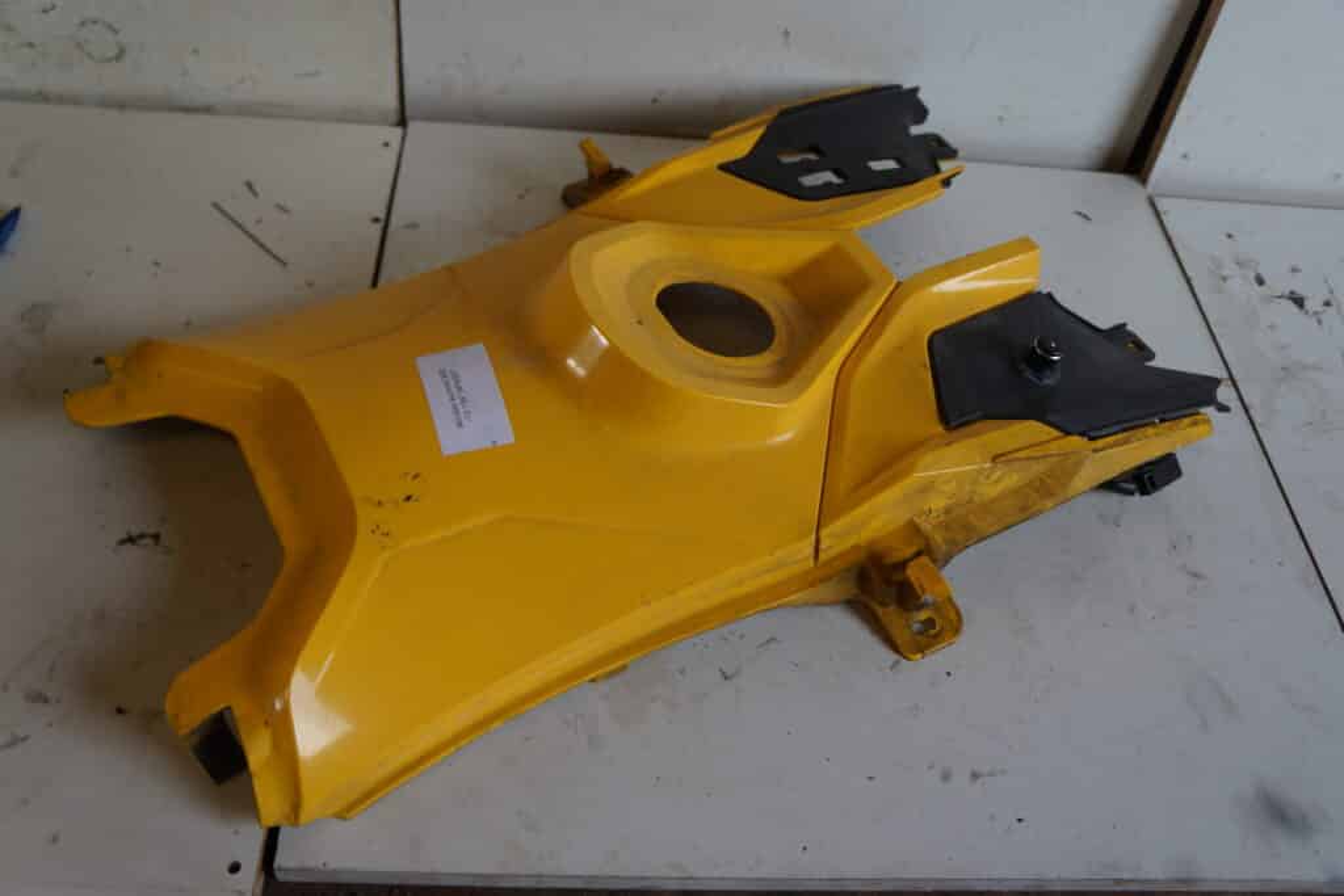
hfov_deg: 61.9
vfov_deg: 43.6
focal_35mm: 30
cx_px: 672
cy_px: 448
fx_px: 1120
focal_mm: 20
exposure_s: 1/60
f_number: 4
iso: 125
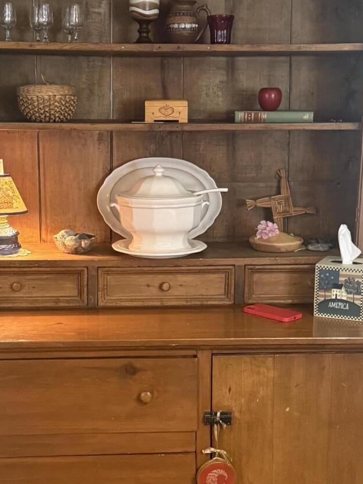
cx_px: 171
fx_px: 811
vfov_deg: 33.2
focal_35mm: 58
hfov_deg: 25.2
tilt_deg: -9.1
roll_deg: +0.1
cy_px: 261
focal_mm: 6.76
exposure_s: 1/40
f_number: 1.78
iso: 800
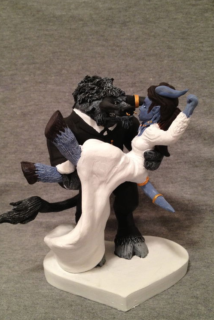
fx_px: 348
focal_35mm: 39
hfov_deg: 34.2
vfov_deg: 49.6
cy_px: 158
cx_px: 106
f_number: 2.4
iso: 250
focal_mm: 4.28
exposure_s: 1/20
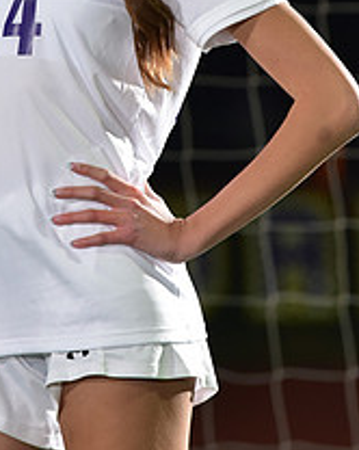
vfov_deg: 3.7
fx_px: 6970
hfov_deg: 2.9
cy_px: -76
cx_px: 42
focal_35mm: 524
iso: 1250
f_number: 5
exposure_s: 1/160
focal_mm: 200
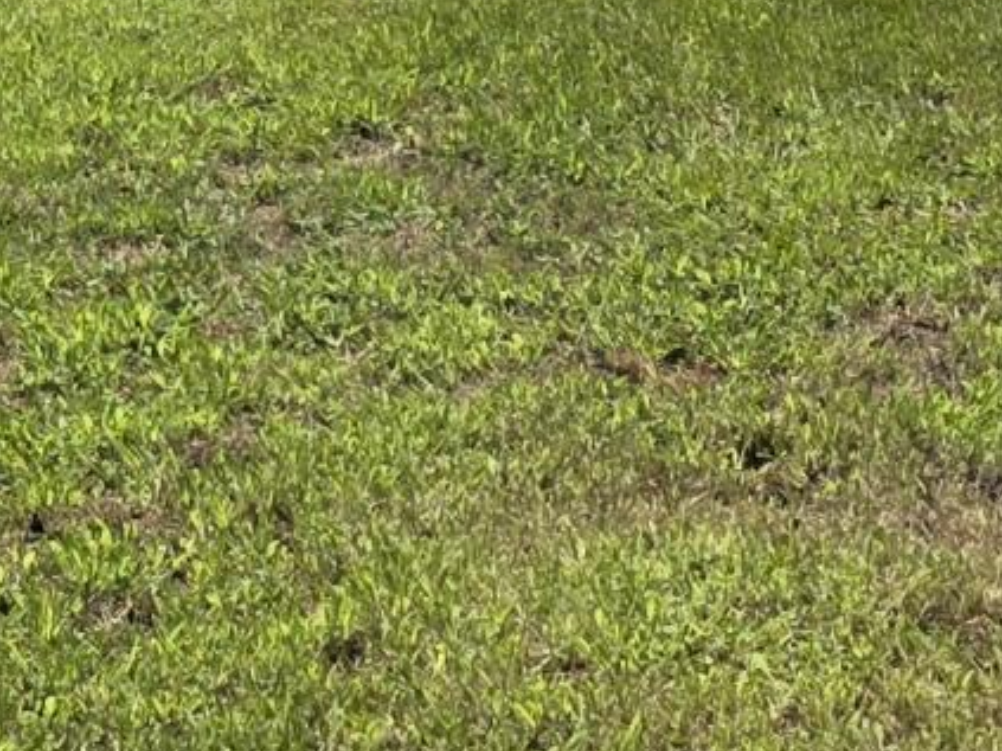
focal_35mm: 163
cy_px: -1194
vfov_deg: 8.2
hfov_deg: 11.3
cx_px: -815
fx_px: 4717
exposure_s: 1/6150
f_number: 1.7
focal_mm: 6.3
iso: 80
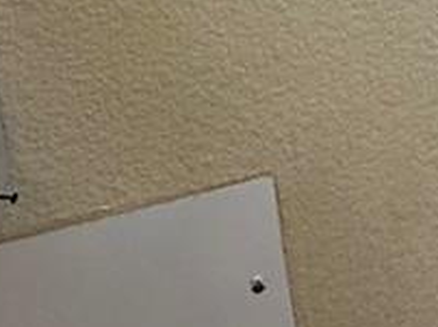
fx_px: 1264
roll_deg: +0.7
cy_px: -310
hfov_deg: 16.3
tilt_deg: -13.7
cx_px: 800
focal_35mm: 100
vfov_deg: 13.0
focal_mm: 2.22
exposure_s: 1/60
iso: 200
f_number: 2.2
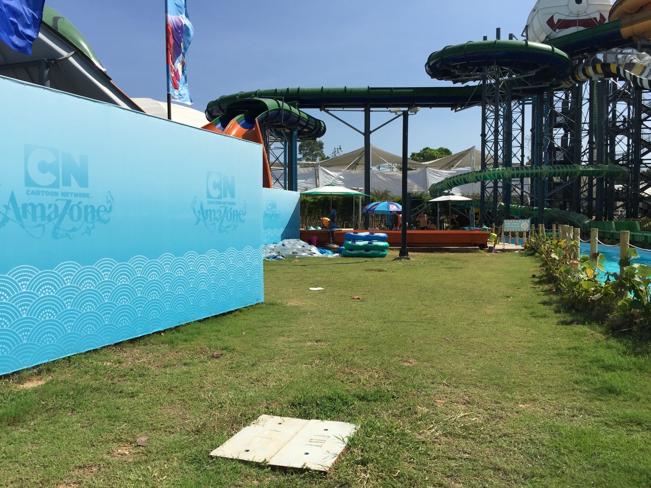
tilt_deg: -2.0
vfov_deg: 48.2
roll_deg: -0.9
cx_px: 326
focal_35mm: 29
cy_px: 244
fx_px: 545
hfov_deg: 61.7
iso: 32
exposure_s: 1/2825
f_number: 2.2
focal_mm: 4.15
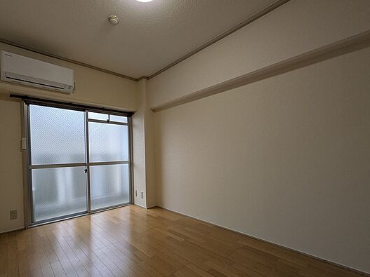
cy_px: 158
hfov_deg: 90.4
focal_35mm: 17
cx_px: 157
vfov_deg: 74.3
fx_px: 182
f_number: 2.2
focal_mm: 1.83
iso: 45
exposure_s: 1/125
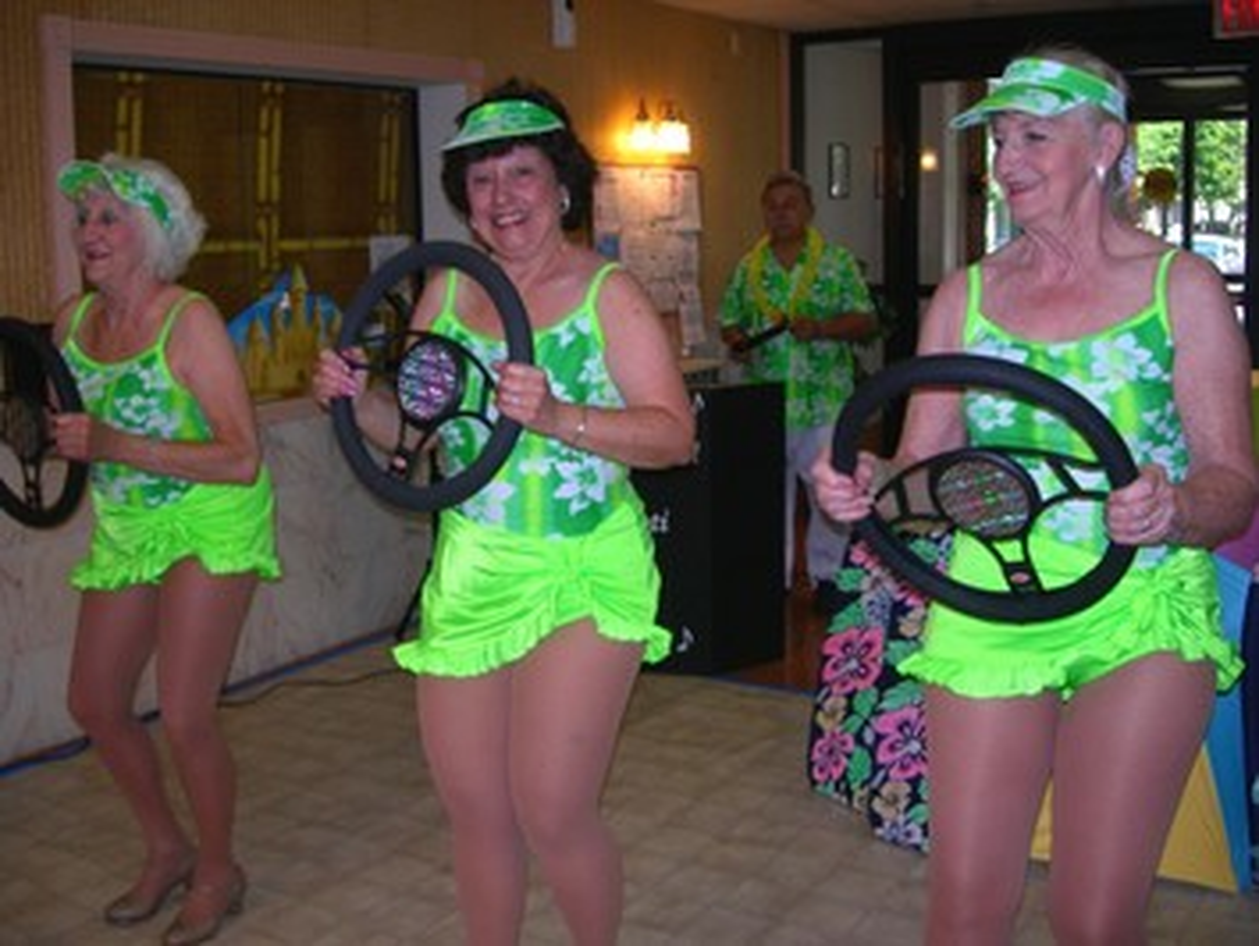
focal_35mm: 38
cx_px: 630
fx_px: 1383
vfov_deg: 37.8
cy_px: 473
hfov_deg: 48.9
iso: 50
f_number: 2.8
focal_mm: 7.8
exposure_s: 1/60.1
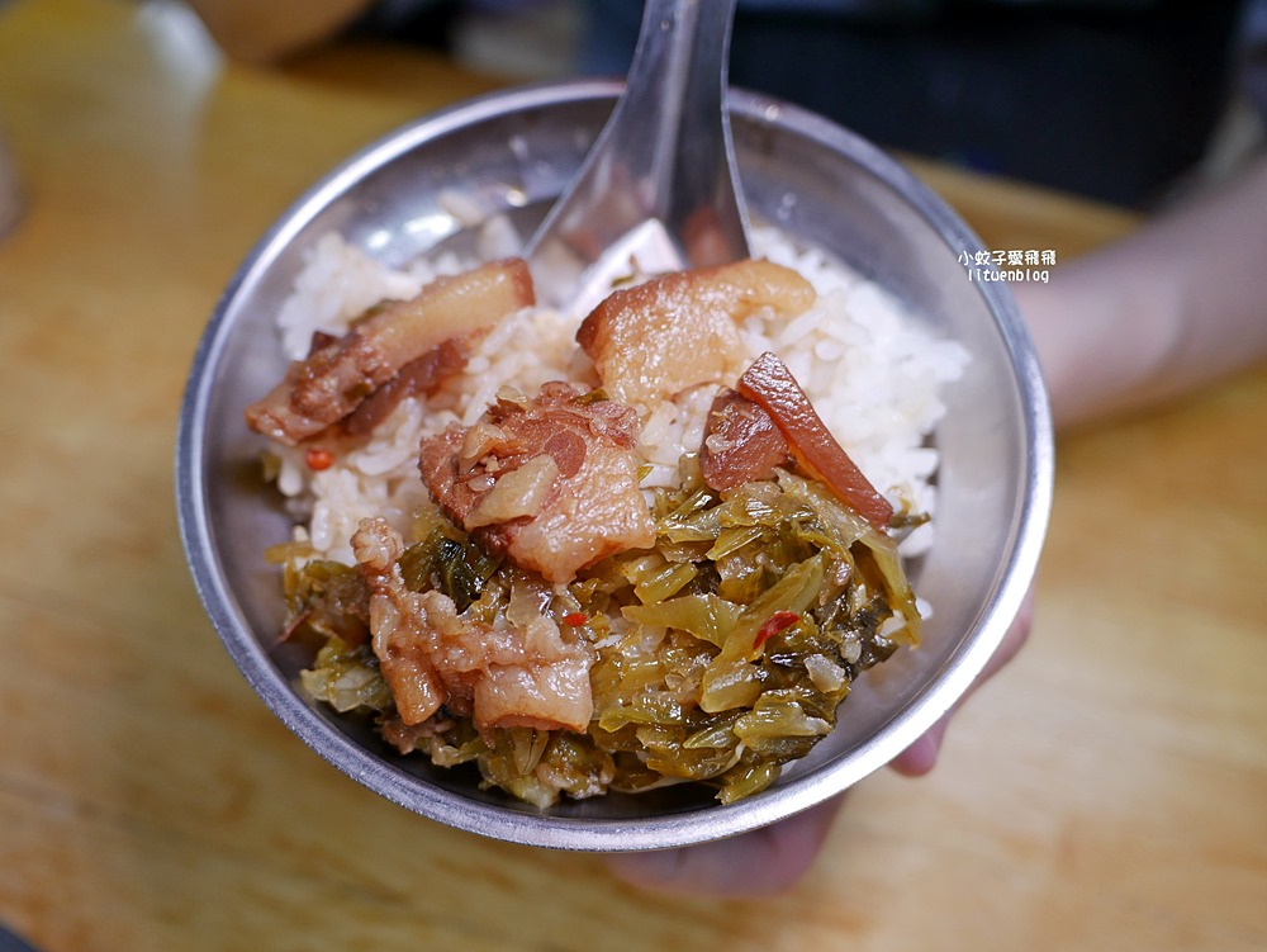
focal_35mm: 28
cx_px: 634
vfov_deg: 49.8
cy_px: 476
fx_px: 1025
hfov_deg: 63.4
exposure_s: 1/60
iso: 200
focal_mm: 14
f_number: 2.5
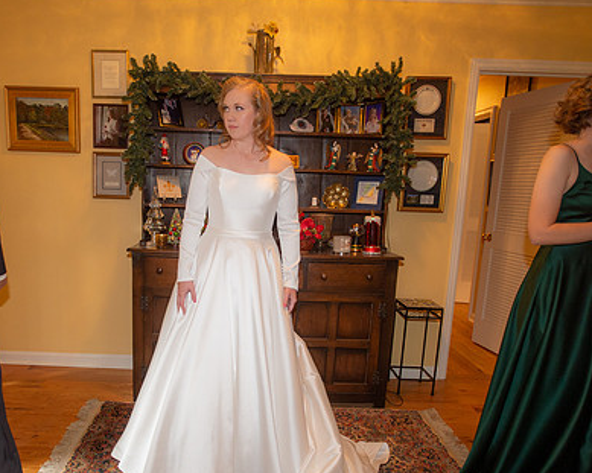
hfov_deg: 61.6
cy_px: 274
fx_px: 490
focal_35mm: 28
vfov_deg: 51.3
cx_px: 230
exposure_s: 1/125
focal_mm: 20
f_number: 3.2
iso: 1250
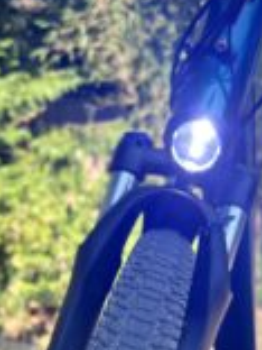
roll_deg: -0.3
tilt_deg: -3.7
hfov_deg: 24.4
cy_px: 298
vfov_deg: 31.1
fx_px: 606
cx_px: 155
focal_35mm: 60
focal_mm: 5.7
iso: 50
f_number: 1.5
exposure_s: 1/611
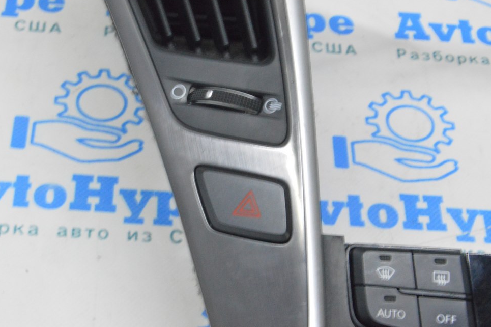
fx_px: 1193
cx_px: 258
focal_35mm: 88
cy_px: 166
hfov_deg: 23.3
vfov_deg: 15.6
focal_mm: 55
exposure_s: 1/15
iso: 6400
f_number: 20
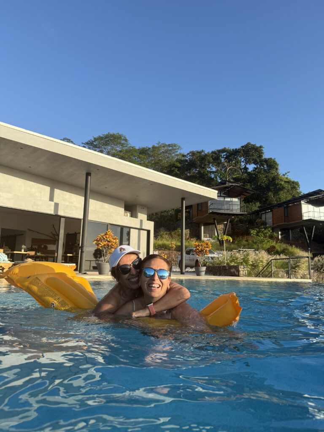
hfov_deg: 56.8
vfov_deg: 71.6
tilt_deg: +9.0
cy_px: 216
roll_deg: -2.5
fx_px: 300
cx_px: 162
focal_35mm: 24
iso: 80
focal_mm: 6.76
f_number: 1.78
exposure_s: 1/1727
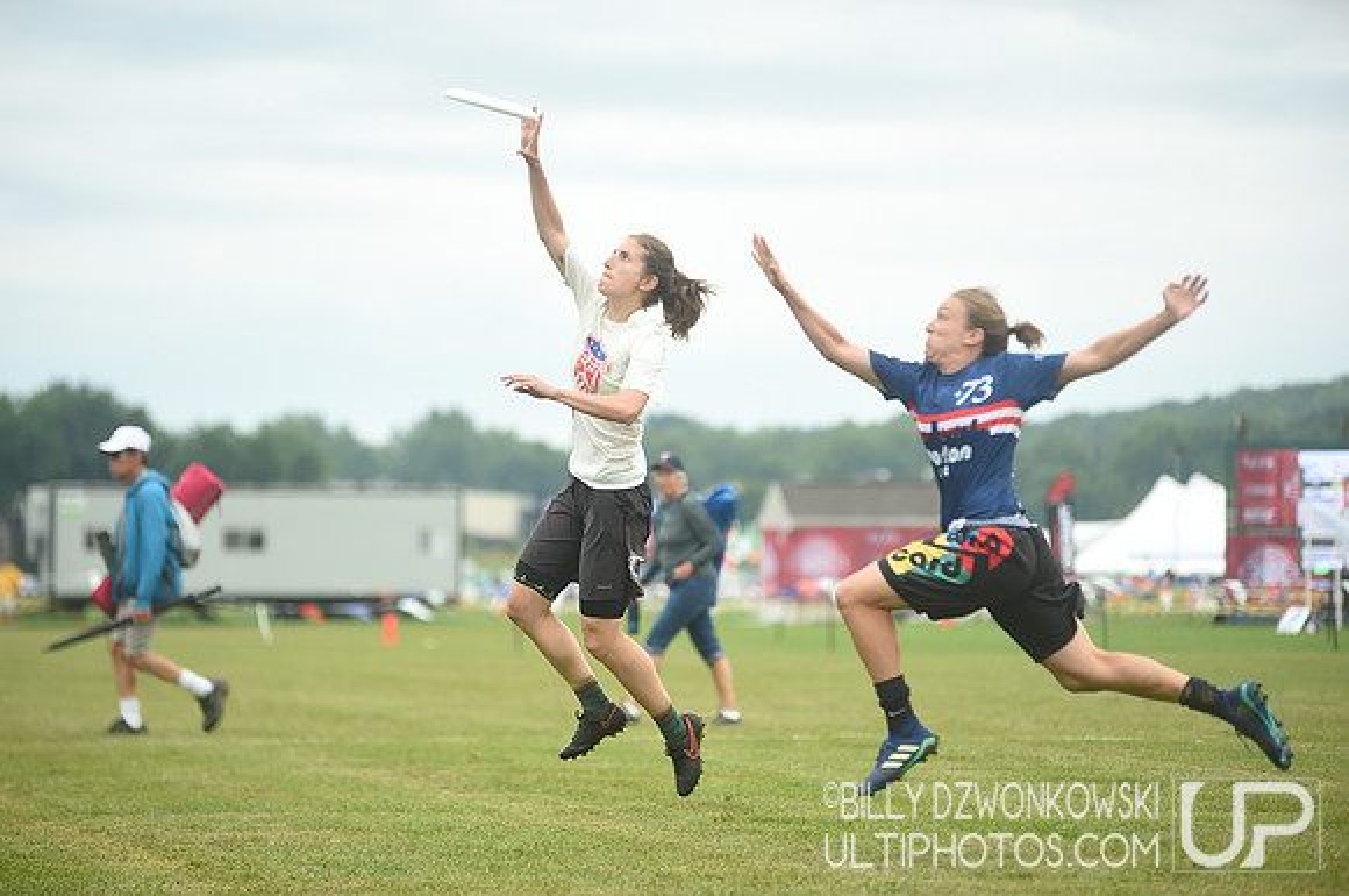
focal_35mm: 160
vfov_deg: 8.6
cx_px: 674
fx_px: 5987
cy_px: 448
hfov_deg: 12.9
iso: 320
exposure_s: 1/1000
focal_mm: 160
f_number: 2.8
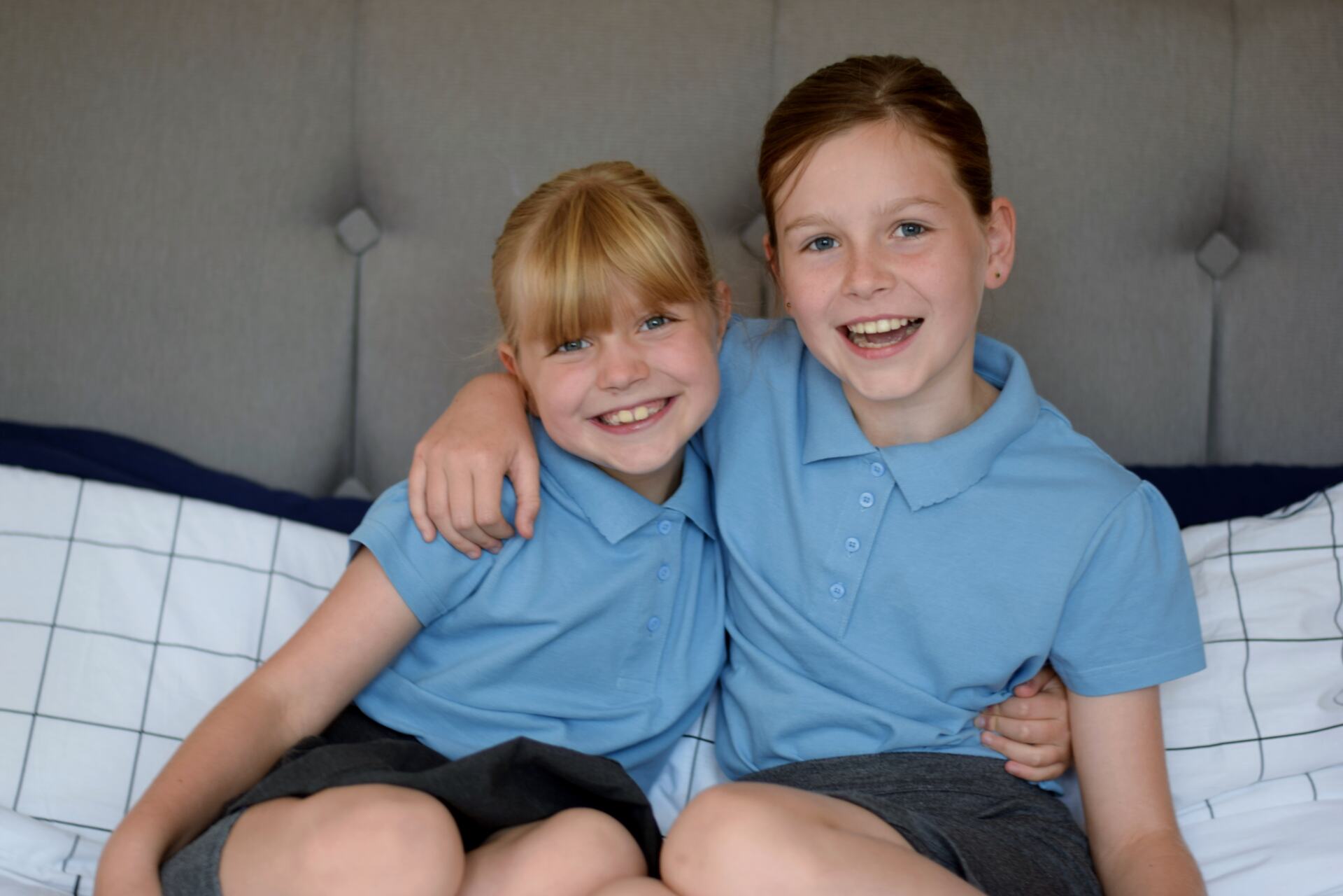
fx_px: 2798
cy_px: 448
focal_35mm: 75
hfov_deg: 27.0
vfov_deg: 18.2
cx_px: 672
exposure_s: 1/25
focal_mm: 50
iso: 100
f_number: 1.8
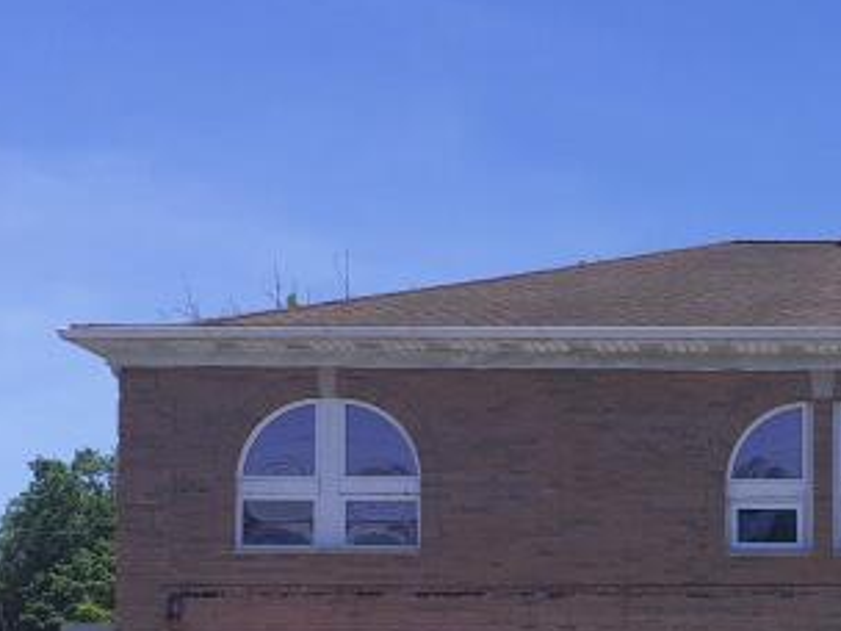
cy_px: 686
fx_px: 1555
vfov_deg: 21.8
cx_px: 841
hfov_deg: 28.4
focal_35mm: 64
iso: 40
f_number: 1.9
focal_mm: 3.6
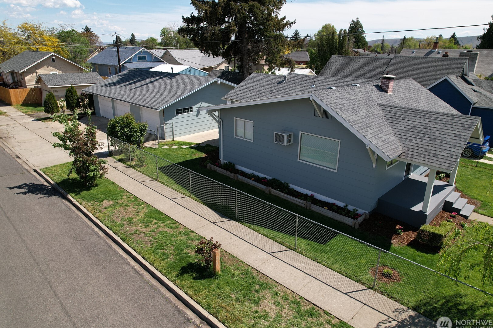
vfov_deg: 55.1
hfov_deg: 76.1
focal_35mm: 23
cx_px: 253
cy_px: 164
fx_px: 315
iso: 100
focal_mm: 8.38
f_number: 2.8
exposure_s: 1/180
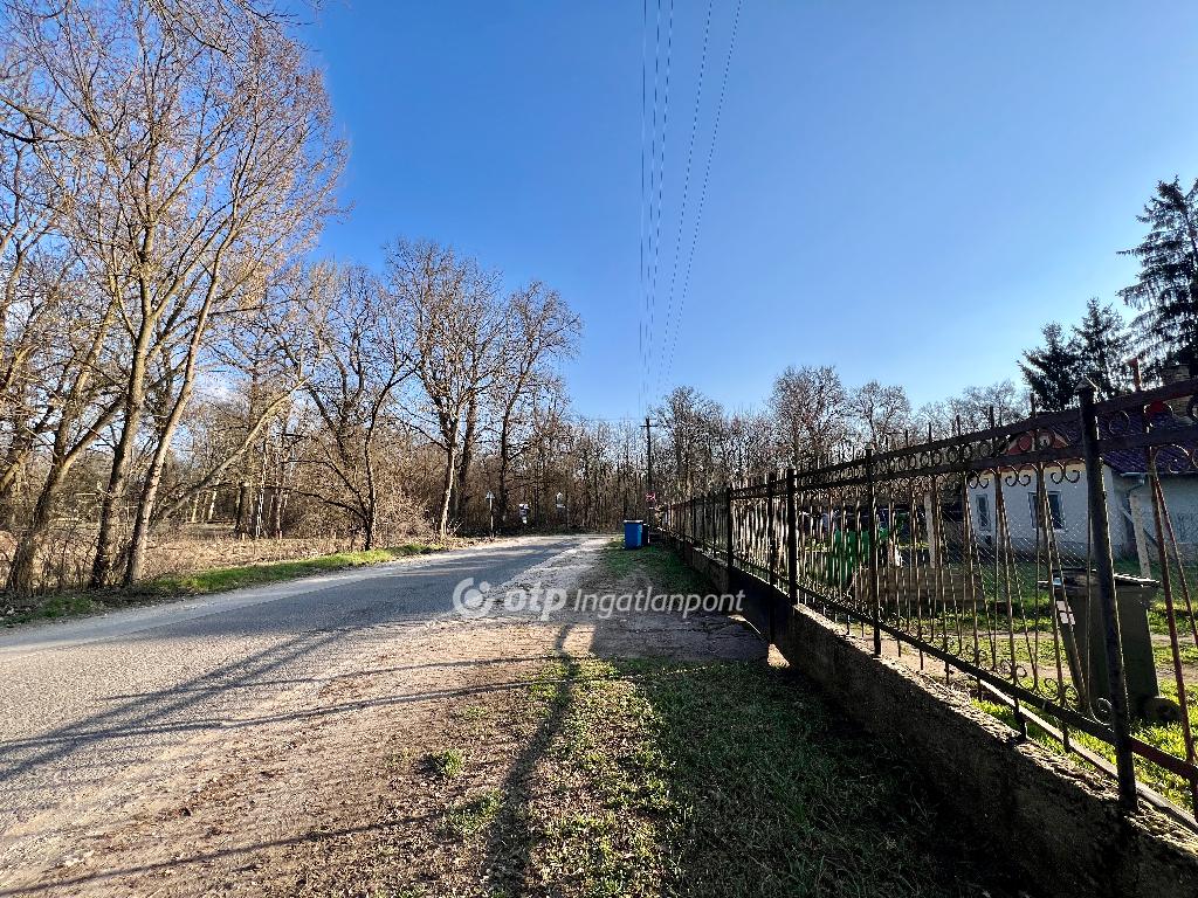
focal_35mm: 13
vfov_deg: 89.9
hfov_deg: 106.2
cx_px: 599
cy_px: 449
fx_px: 450
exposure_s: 1/861
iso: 32
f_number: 1.8
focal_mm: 1.57
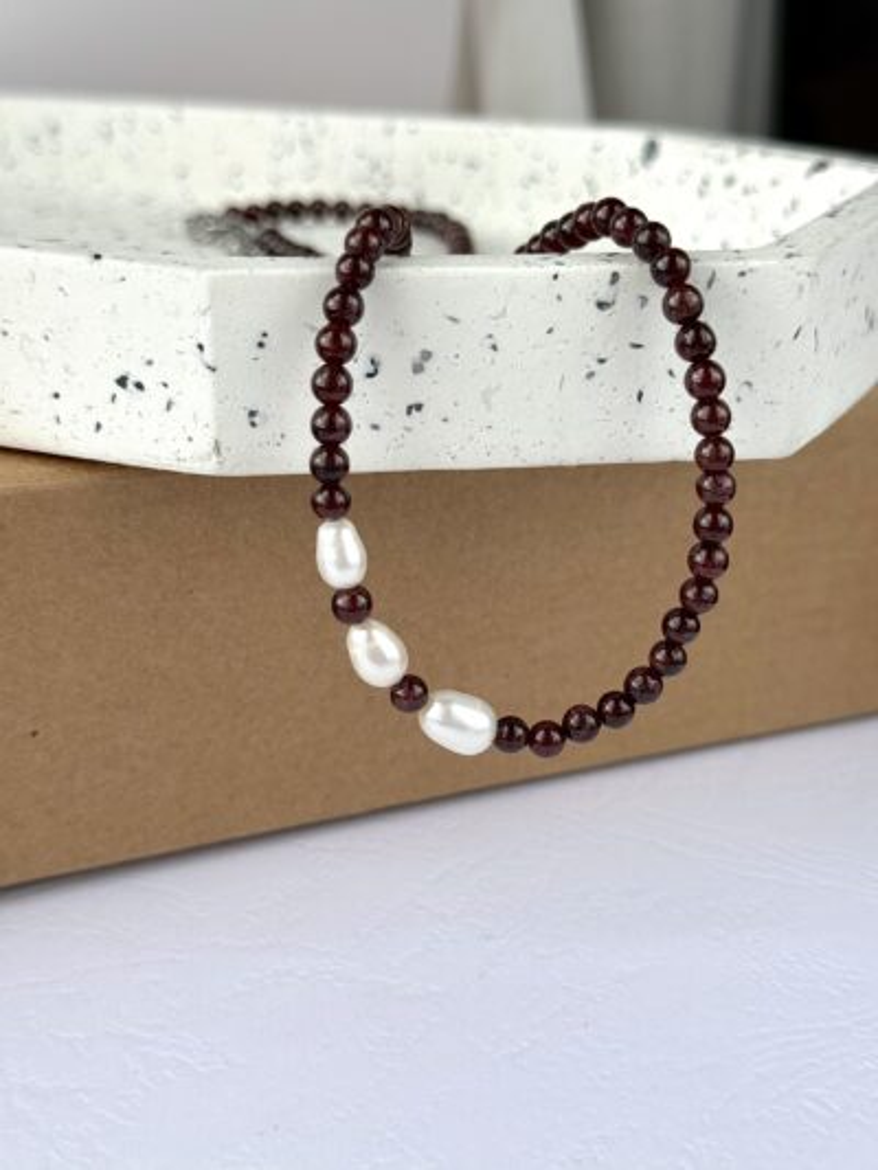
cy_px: 585
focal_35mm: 48
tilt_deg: -20.8
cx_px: 439
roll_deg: -0.5
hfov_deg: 30.3
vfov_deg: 39.6
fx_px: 1623
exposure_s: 1/646
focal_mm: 6.76
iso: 64
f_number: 1.78
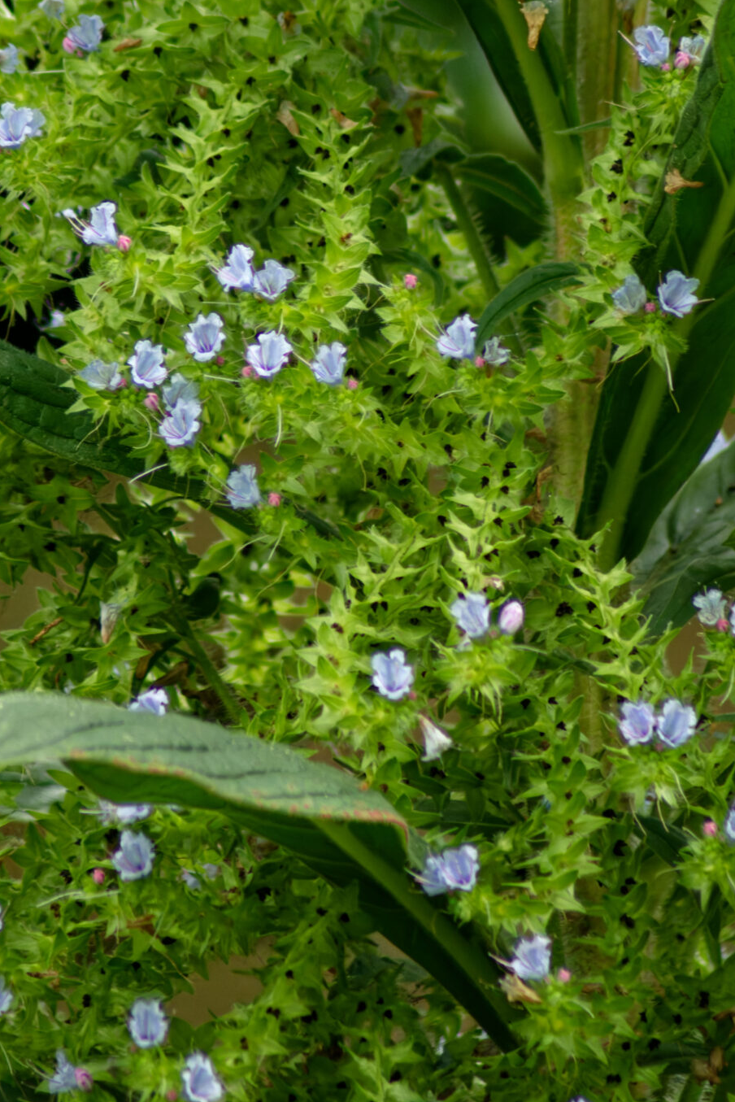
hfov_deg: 1.6
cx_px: 213
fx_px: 26016
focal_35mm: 850
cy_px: 270
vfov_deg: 2.4
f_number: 5.6
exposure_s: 1/1000
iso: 3600
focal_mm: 300
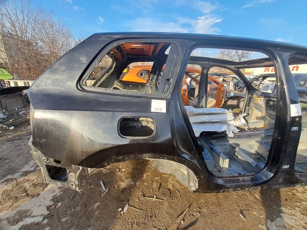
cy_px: 115
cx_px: 154
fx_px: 115
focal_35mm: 13
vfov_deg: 89.9
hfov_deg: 106.2
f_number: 2.2
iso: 50
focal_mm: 1.13
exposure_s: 1/470
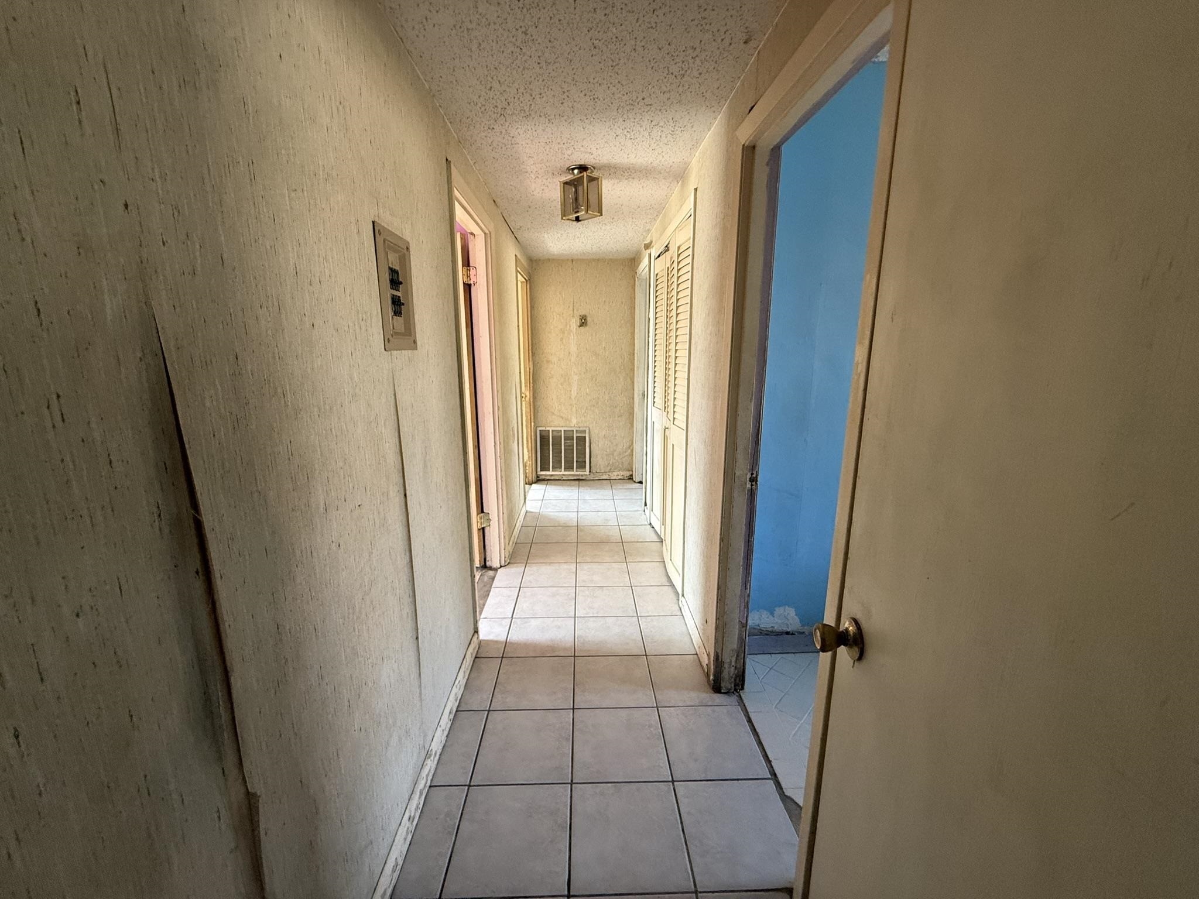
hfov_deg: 102.1
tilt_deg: -11.4
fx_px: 485
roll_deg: +0.6
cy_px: 450
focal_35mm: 14
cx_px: 600
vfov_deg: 85.7
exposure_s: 1/99
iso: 320
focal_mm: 2.22
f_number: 2.2
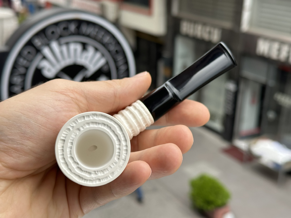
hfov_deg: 39.7
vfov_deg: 30.3
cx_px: 146
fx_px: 404
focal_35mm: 48
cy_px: 109
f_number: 1.78
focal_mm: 6.86
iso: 64
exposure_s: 1/663
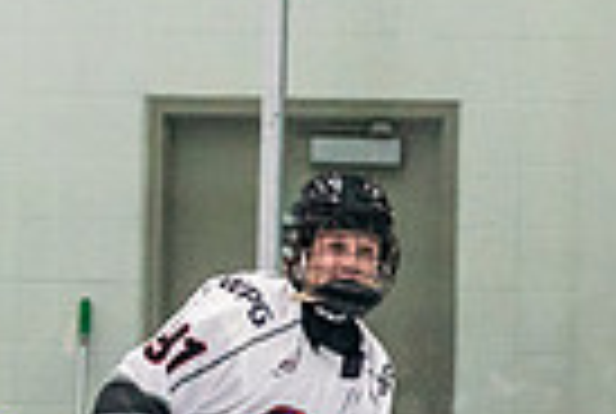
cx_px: 746
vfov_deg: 2.9
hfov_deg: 4.3
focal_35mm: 472
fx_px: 8094
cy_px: 626
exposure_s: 1/1250
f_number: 2.8
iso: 3200
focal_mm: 73
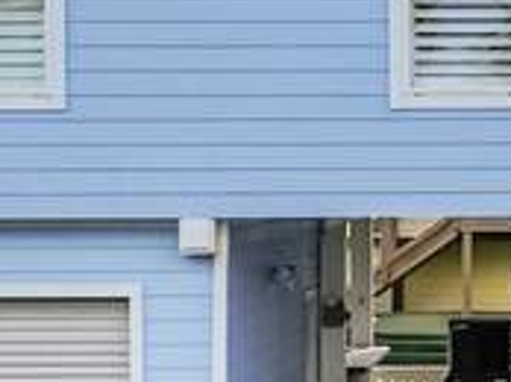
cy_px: 172
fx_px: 2609
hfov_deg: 11.0
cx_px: 602
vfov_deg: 8.4
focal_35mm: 177
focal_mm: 12.29
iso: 100
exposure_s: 1/1600
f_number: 4
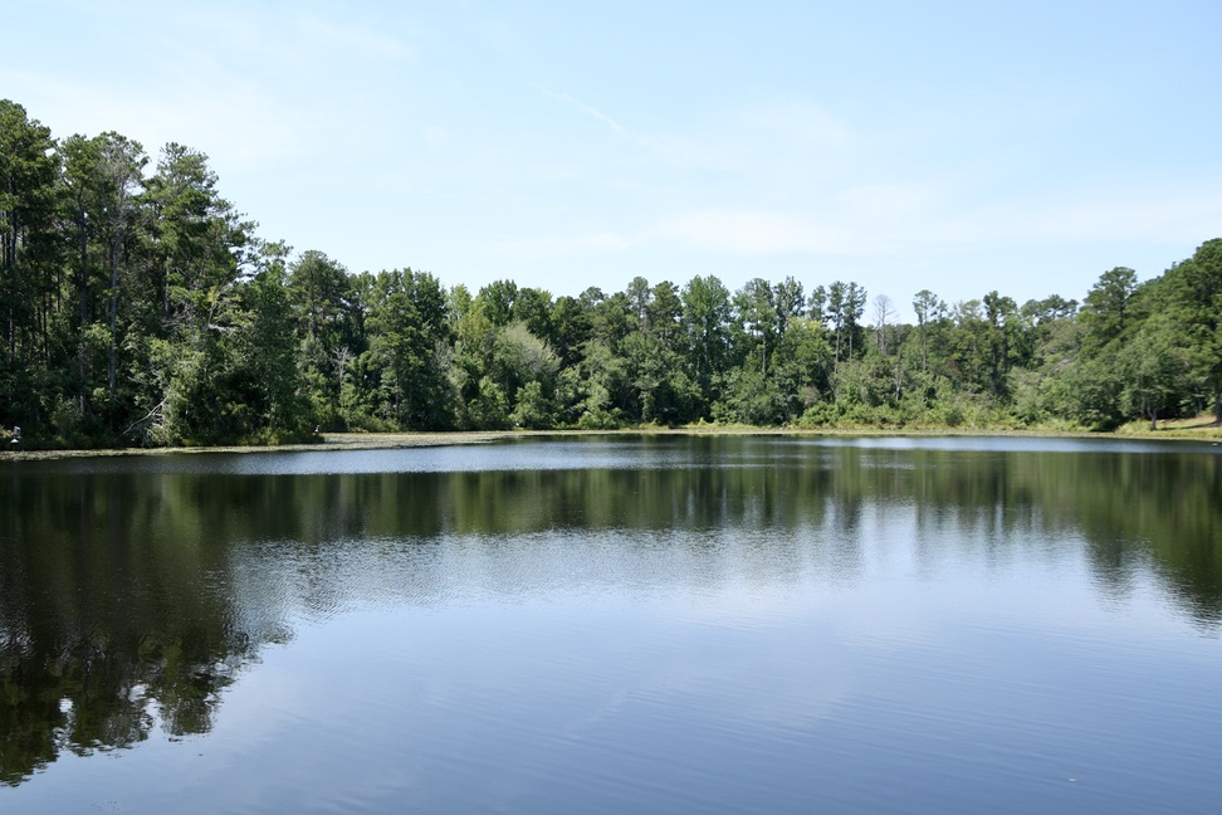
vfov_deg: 34.6
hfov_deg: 50.0
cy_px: 413
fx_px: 1309
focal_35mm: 39
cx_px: 543
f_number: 6.3
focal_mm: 23
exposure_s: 1/500
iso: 250
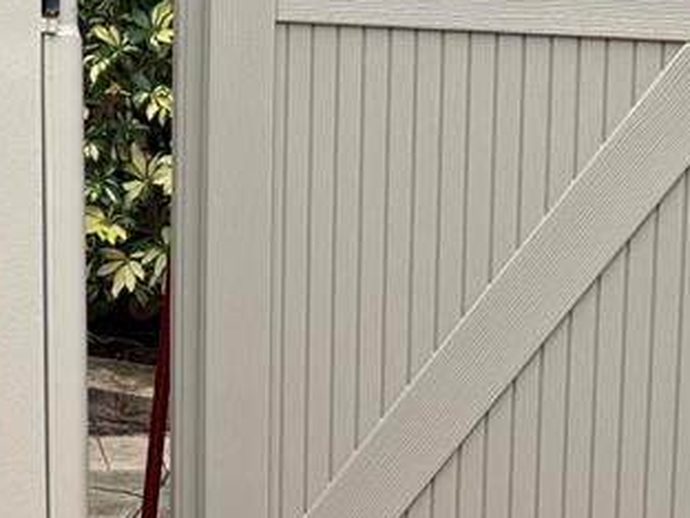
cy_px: -7
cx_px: -378
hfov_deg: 14.8
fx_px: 2452
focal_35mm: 123
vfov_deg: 11.9
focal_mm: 6.76
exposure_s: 1/1174
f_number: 1.78
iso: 80
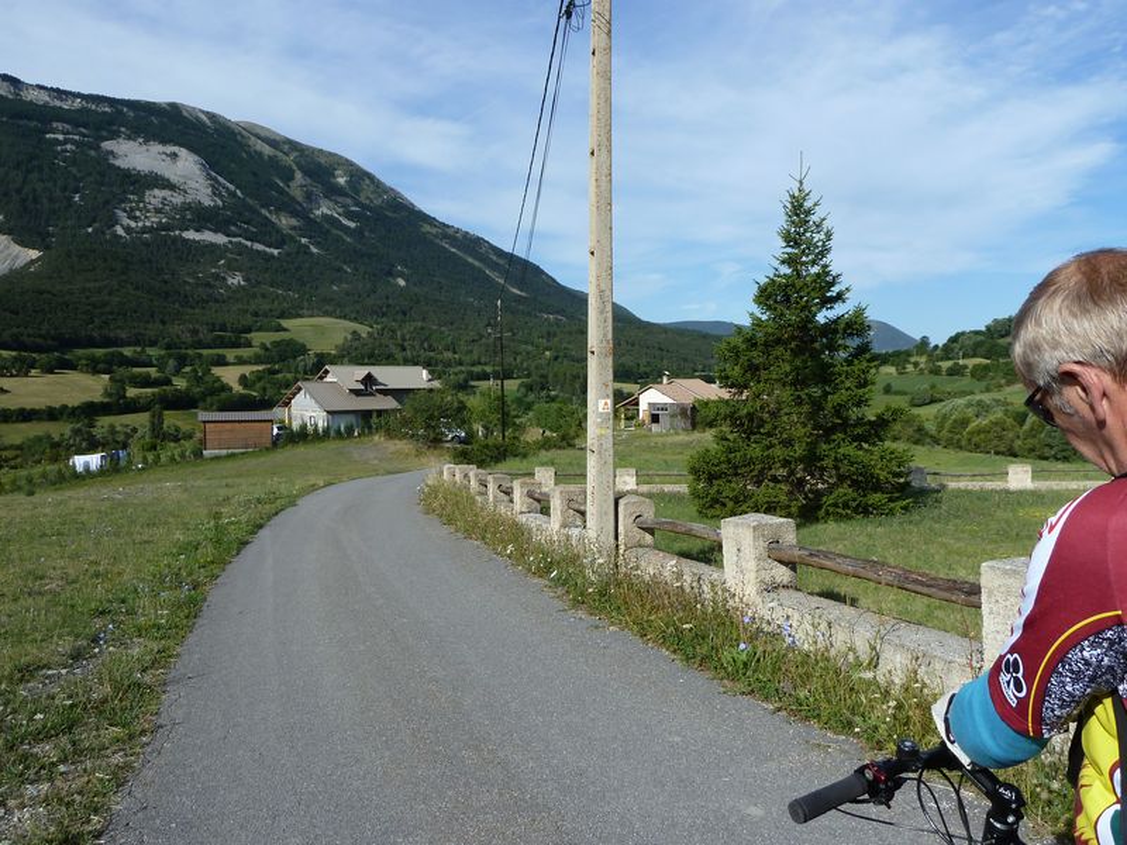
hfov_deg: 69.4
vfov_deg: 54.9
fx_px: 814
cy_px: 422
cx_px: 564
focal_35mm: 25
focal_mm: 4.1
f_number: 5
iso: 80
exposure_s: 1/400
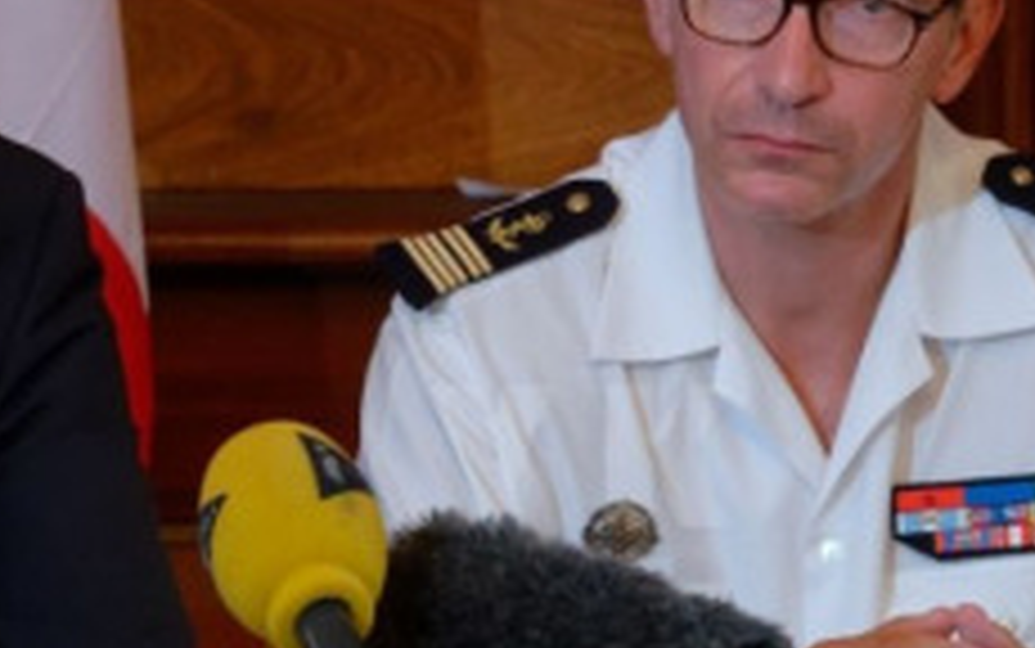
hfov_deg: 3.6
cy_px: -90
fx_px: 16453
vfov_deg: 2.3
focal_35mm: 583
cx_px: 576
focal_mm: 110
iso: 800
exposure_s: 1/50
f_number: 5
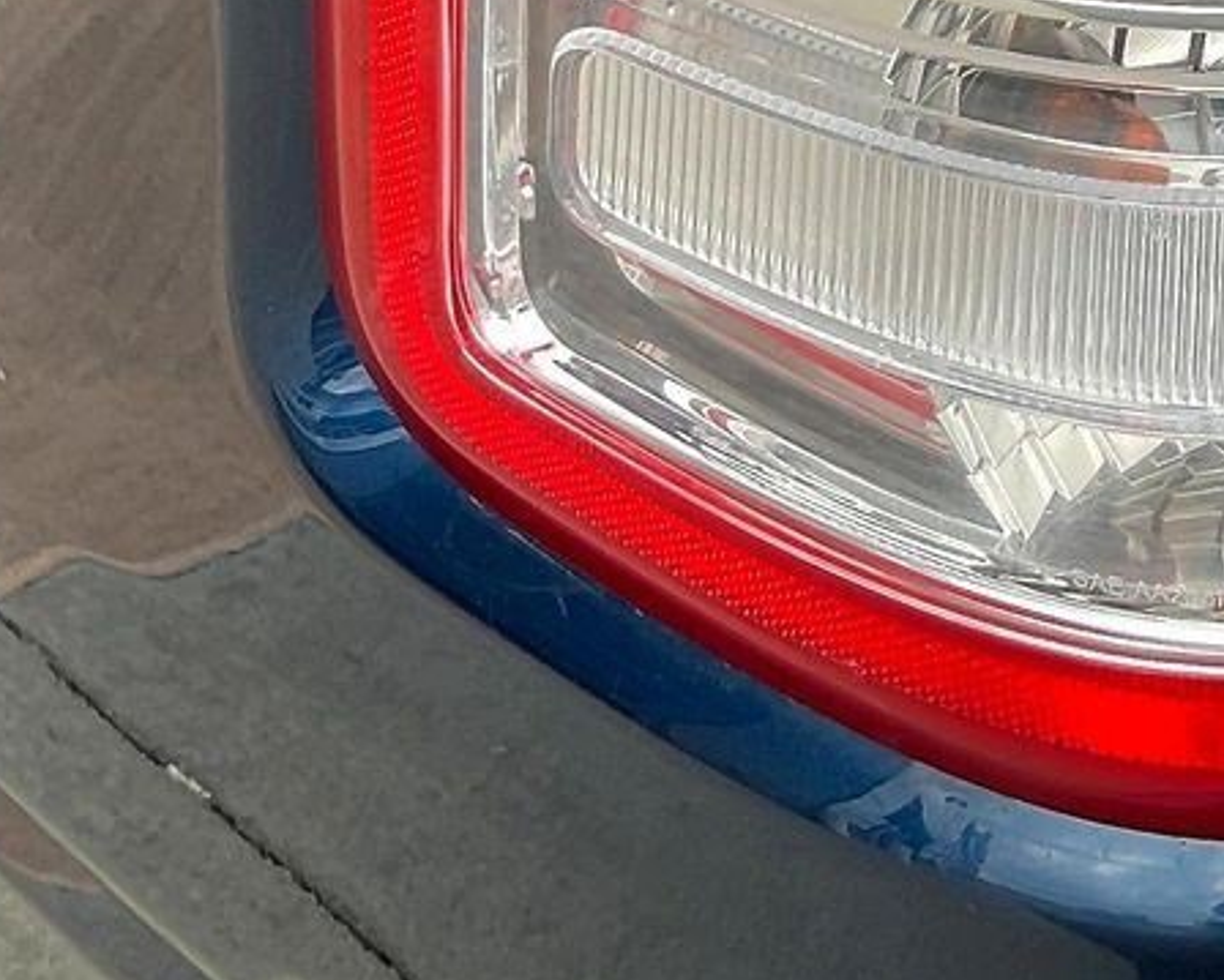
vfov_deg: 14.1
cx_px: 1186
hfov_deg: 18.5
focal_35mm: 101
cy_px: -581
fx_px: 3661
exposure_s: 1/208
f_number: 1.8
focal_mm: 3
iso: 16
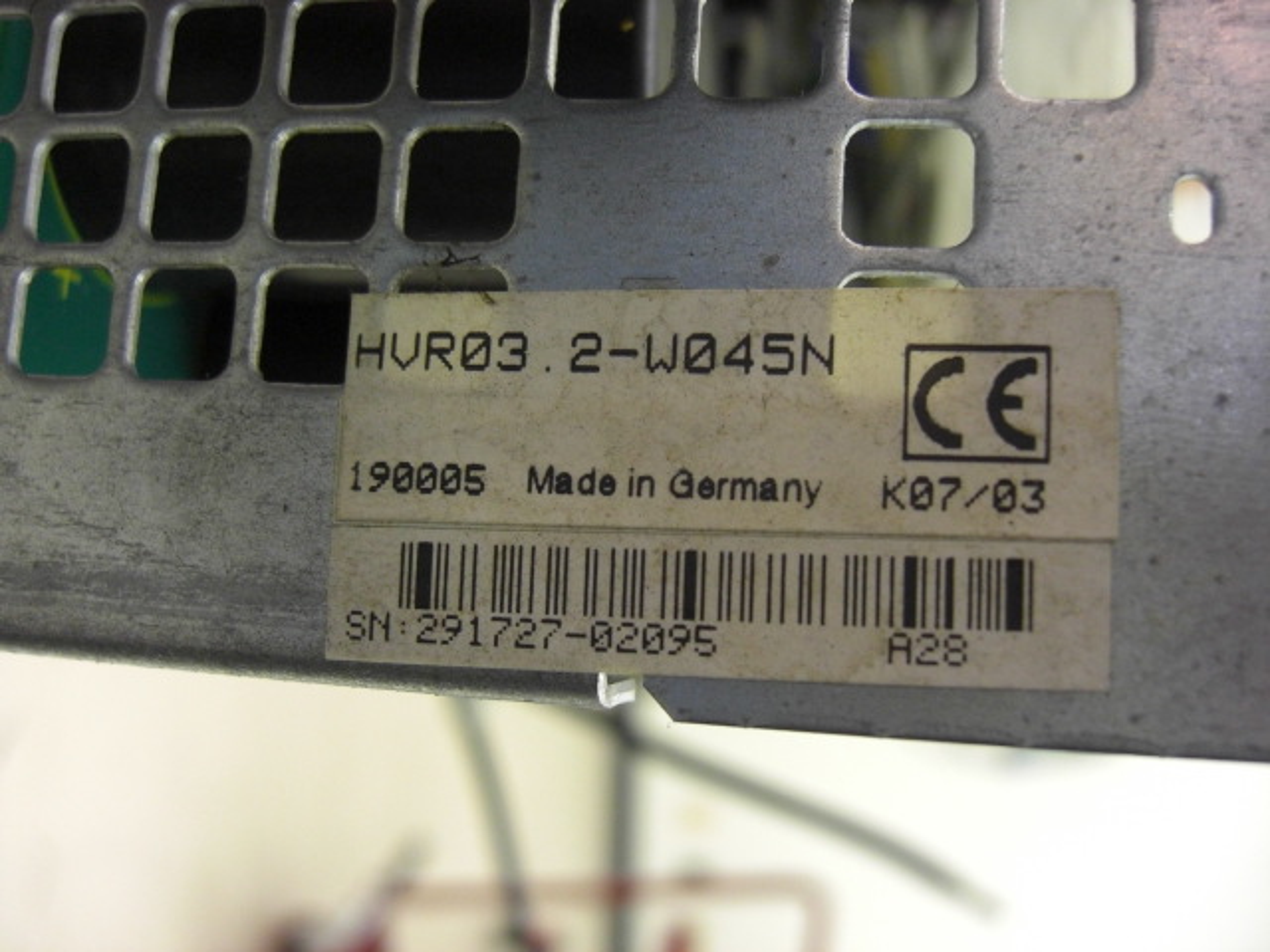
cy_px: 476
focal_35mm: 38
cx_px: 635
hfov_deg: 49.0
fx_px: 1394
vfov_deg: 37.7
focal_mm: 7.9
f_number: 2.8
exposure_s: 1/60
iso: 400
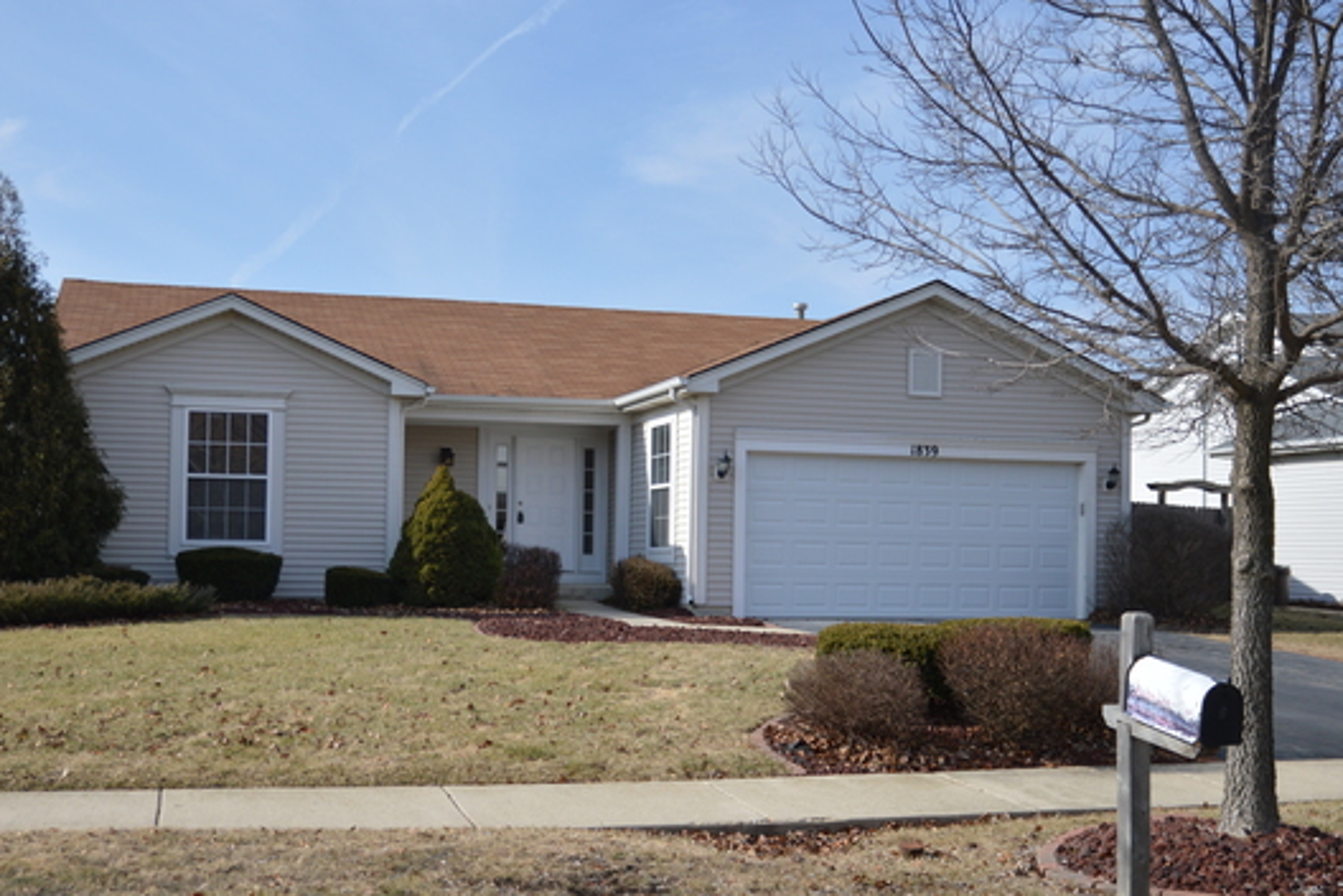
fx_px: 1492
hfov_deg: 48.3
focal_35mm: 40
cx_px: 575
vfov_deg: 33.4
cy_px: 509
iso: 160
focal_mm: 22
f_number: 3
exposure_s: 1/2500
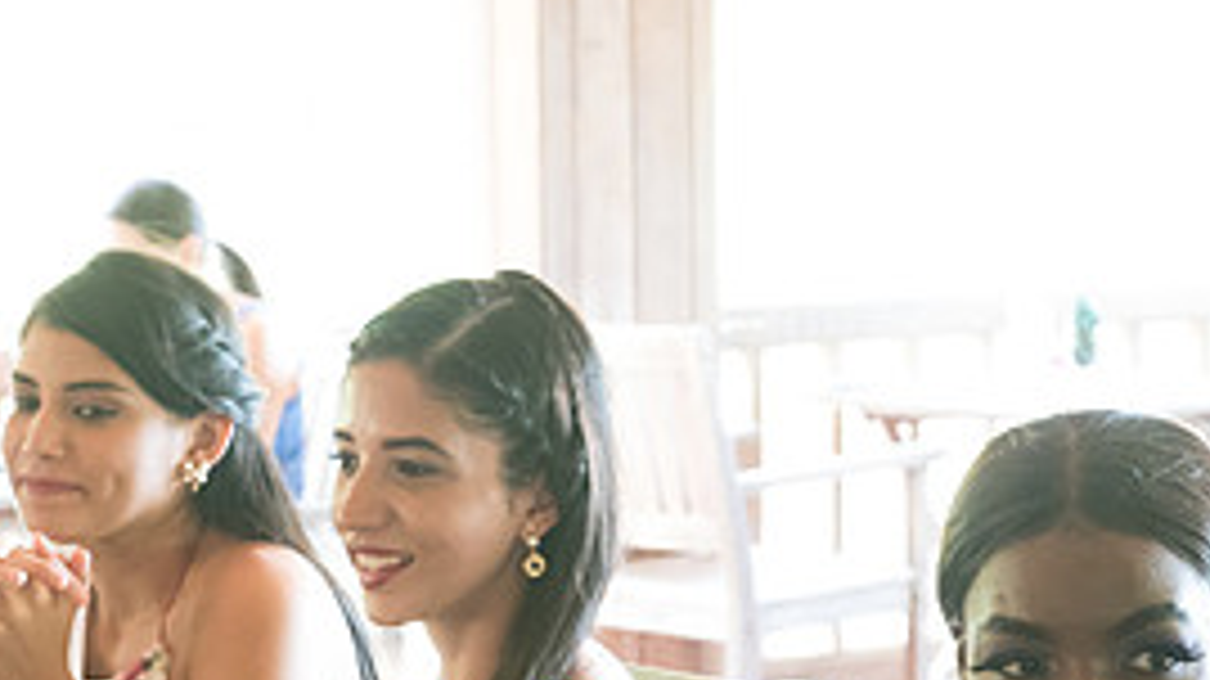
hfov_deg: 13.6
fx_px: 5067
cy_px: 534
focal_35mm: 158
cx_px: 612
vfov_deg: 7.7
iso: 4000
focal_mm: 70
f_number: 8
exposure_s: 1/25
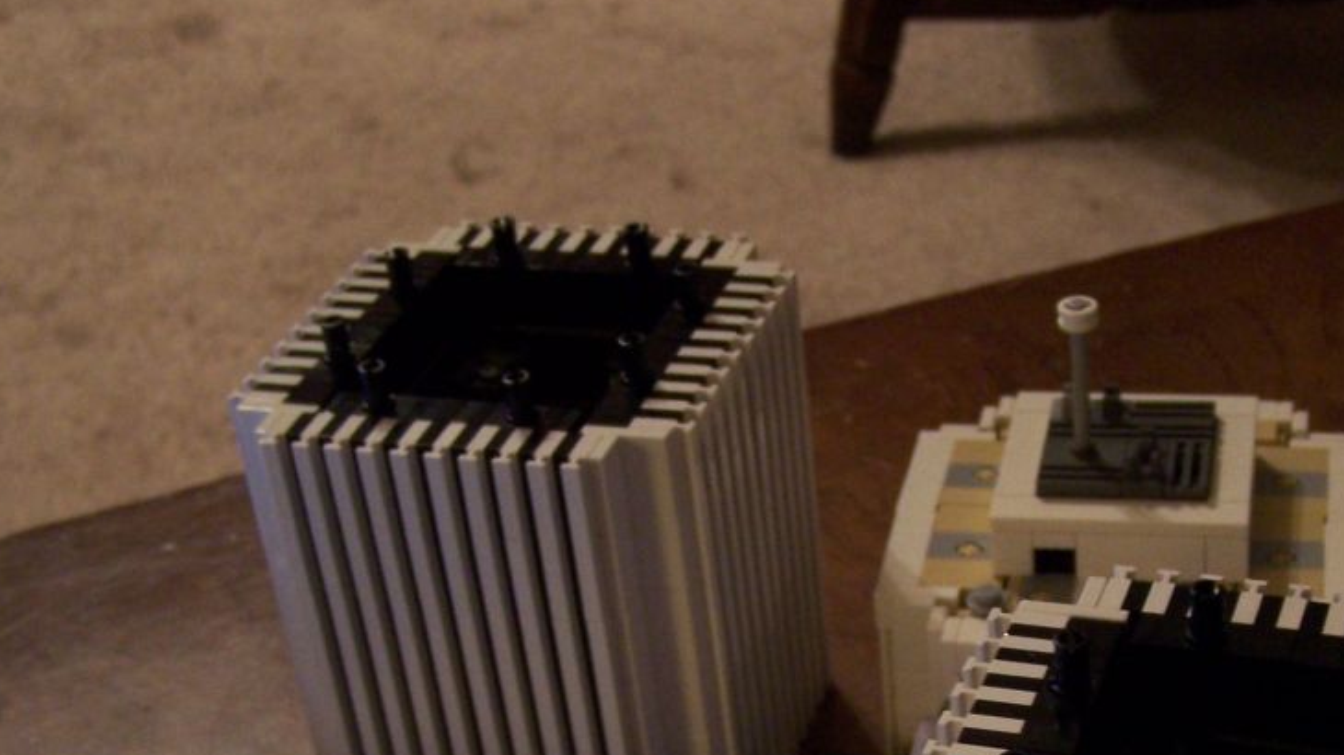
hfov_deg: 30.5
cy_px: 827
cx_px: 825
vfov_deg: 16.9
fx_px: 2458
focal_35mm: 69
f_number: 2.8
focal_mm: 6.3
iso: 140
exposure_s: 1/8
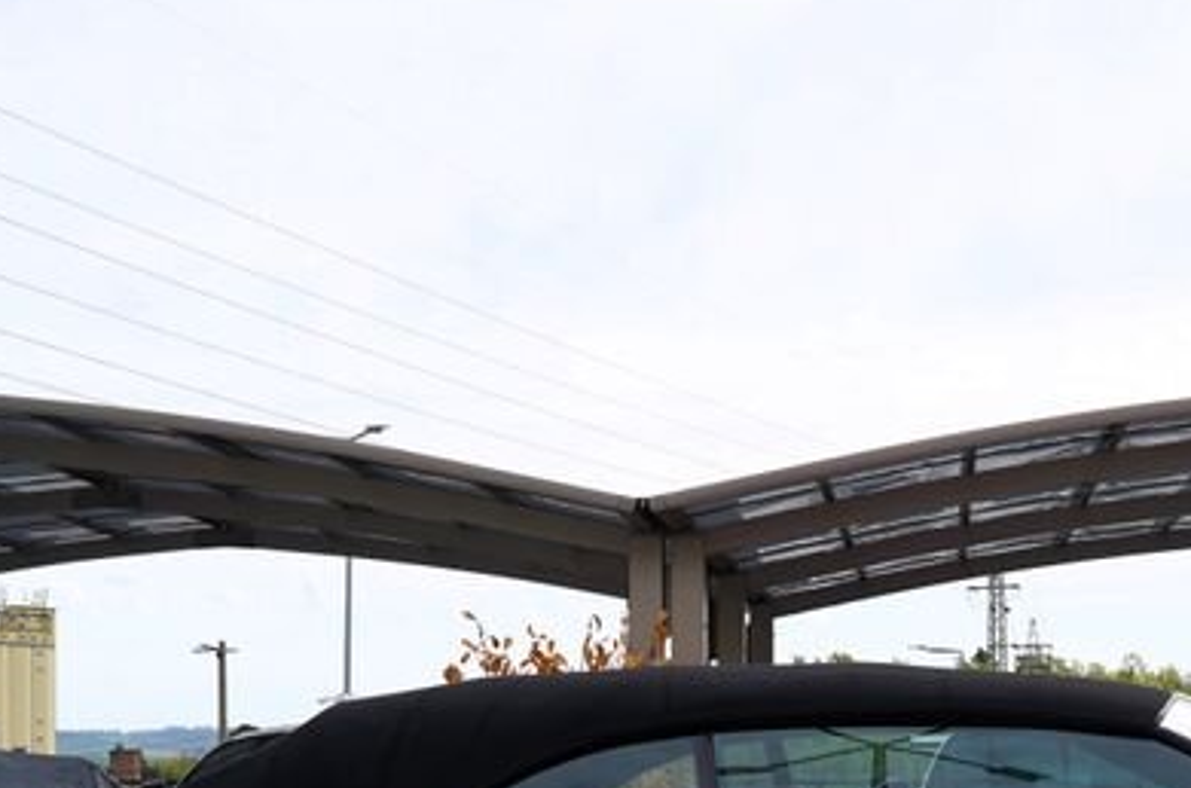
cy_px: 745
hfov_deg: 30.9
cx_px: 1008
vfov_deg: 20.9
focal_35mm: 63
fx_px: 2079
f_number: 8
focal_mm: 24
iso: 100
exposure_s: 1/400
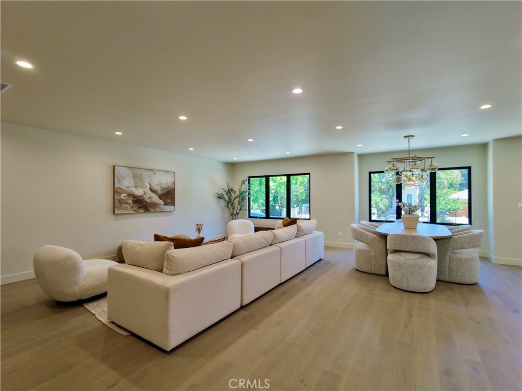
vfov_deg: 78.1
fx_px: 241
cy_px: 196
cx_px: 261
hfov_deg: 94.5
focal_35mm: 16
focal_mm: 3.05
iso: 260
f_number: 2.2
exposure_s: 1/50
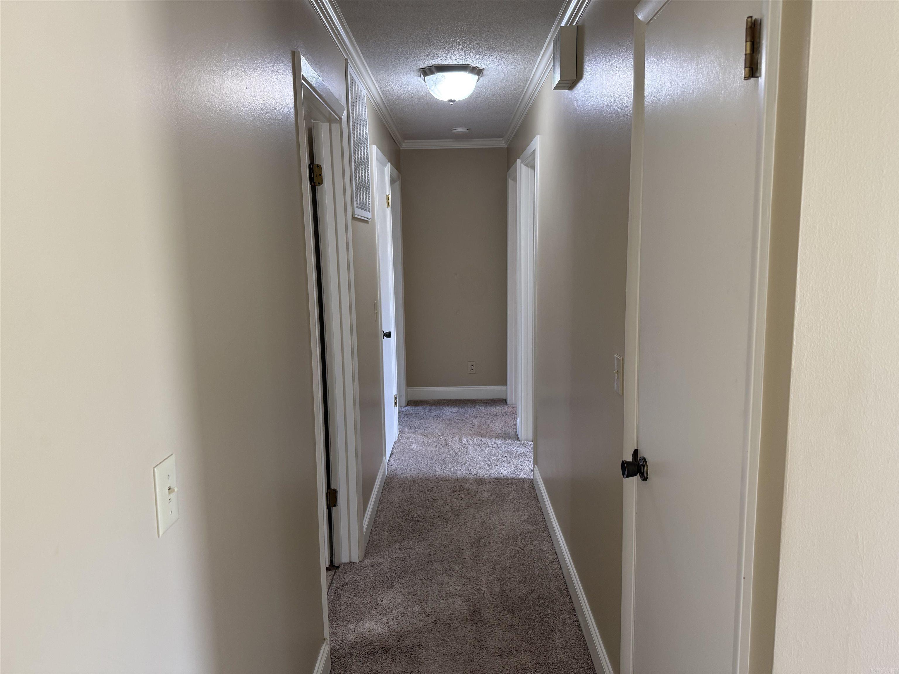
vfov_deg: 56.8
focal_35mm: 24
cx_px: 450
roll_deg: +1.6
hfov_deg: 71.6
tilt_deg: -7.2
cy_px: 337
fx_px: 623
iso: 200
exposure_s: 1/121
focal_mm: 6.76
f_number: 1.78
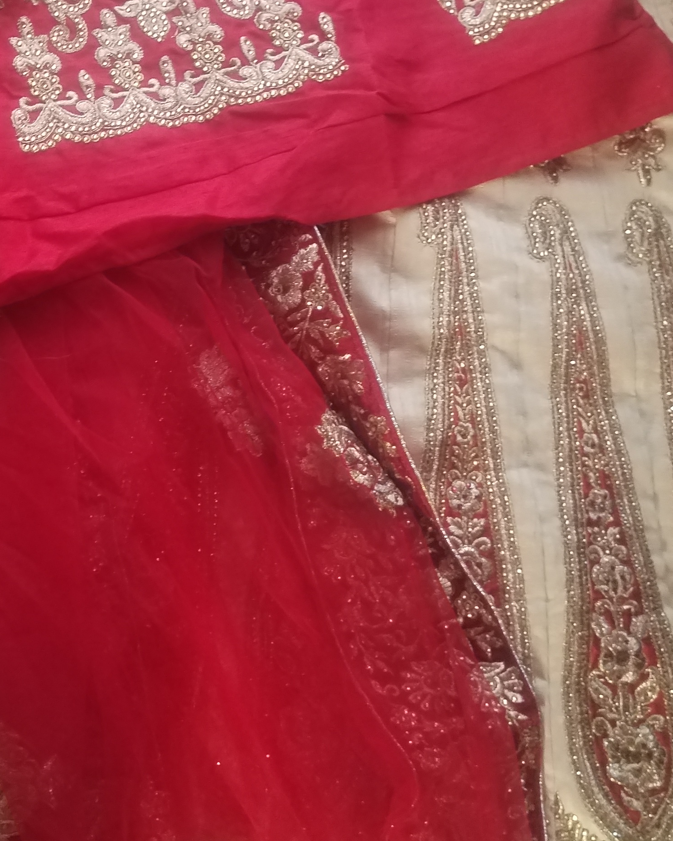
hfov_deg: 24.0
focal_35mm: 63
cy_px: 353
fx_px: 1568
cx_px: 194
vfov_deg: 30.0
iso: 432
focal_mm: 4.75
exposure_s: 1/25
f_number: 1.8
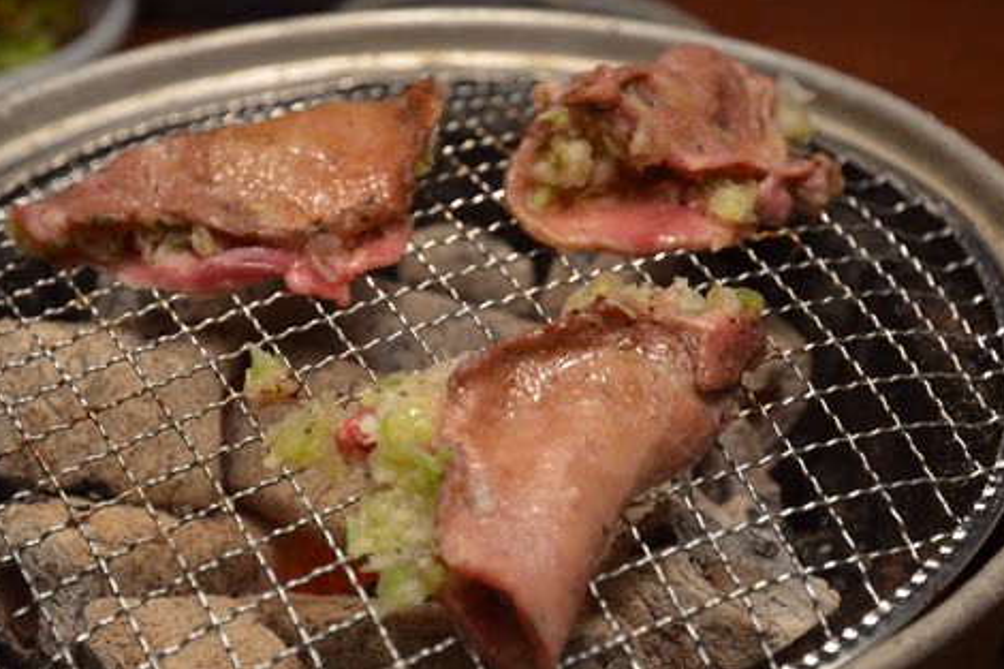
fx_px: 2899
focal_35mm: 104
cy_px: 331
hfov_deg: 19.6
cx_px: 500
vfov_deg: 13.2
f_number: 5.6
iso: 800
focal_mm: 68
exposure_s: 1/60
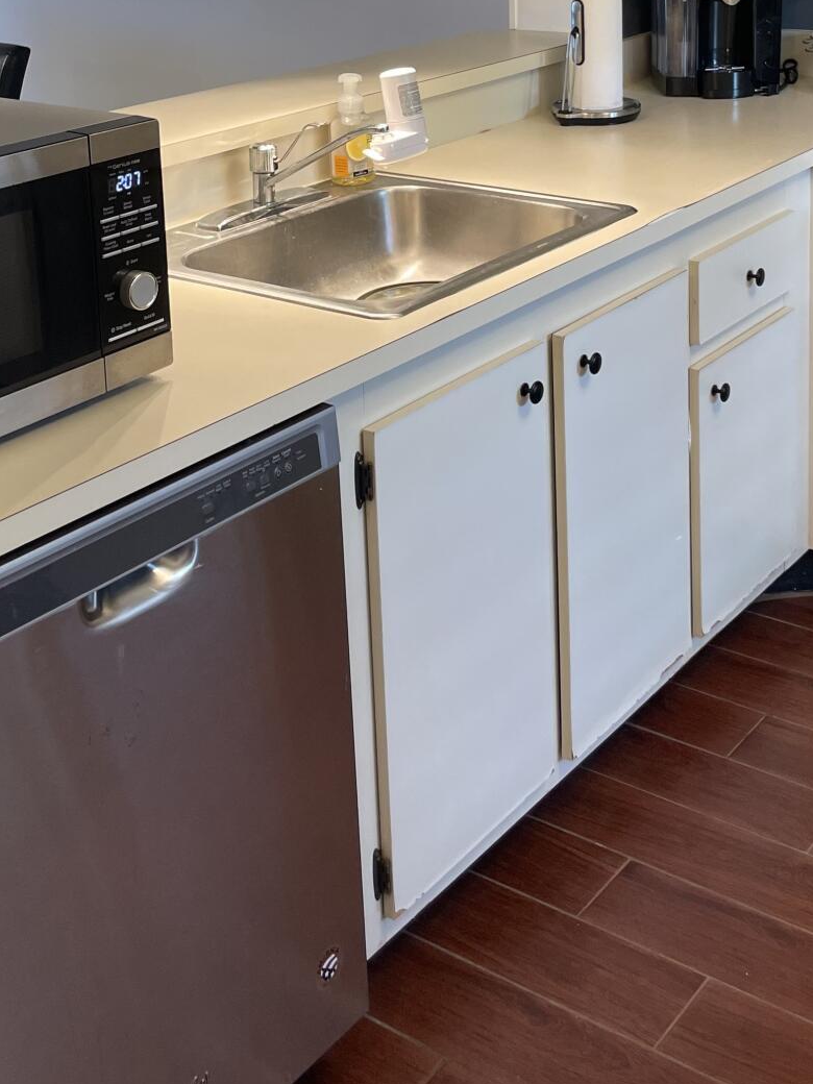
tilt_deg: -11.2
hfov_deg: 29.0
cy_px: 148
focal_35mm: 50
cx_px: 481
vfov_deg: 36.3
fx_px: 1566
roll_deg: +3.0
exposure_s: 1/60
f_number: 1.6
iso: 125
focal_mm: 4.2
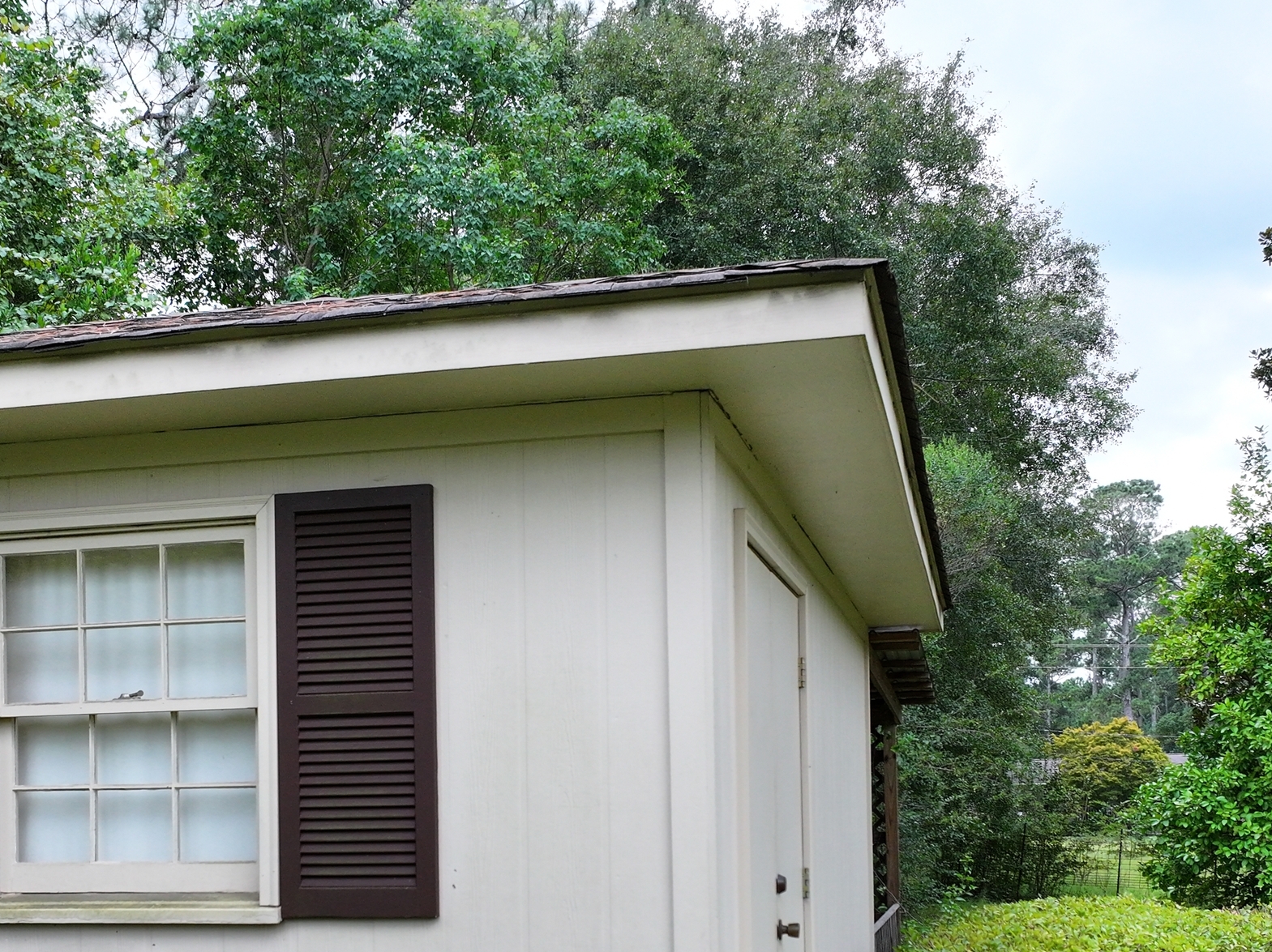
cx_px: 496
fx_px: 1726
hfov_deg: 40.2
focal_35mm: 47
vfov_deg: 29.9
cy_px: 803
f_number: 2.8
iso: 320
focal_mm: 12.29
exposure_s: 1/1250
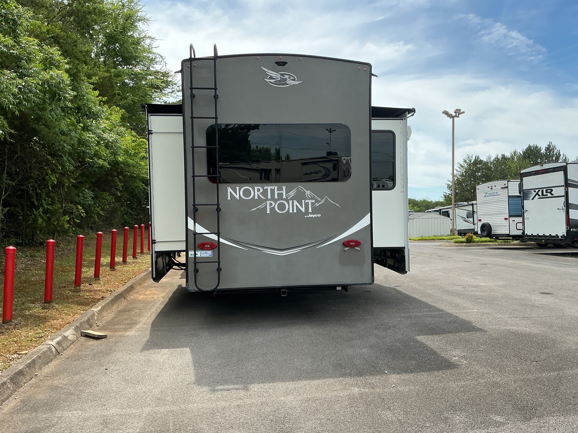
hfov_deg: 61.7
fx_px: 484
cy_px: 216
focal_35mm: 29
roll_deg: -0.6
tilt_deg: +2.9
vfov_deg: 48.2
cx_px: 289
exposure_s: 1/1168
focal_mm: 3
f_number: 1.8
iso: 25
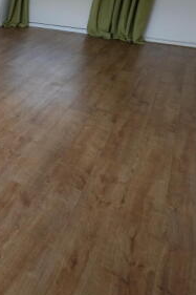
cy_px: 76
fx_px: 286
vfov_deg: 52.2
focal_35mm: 35
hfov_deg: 26.3
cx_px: -105
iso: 320
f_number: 4
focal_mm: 10
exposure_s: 1/60
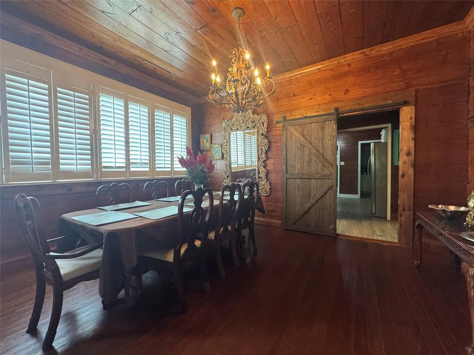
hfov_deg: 102.1
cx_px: 237
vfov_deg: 85.7
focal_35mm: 14
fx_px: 192
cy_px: 178
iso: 400
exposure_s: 1/60
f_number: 2.2
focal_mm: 2.22
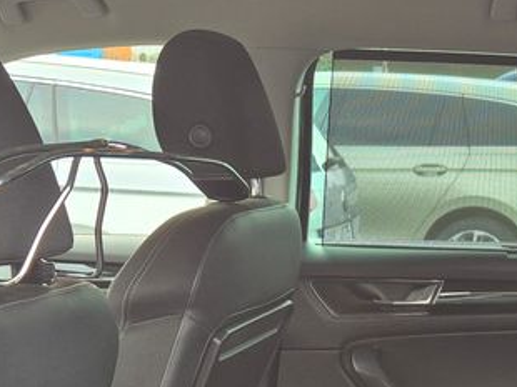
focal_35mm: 76
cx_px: 355
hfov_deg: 25.5
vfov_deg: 17.7
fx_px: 1134
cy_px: 554
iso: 160
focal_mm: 5.4
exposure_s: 1/180
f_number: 1.8
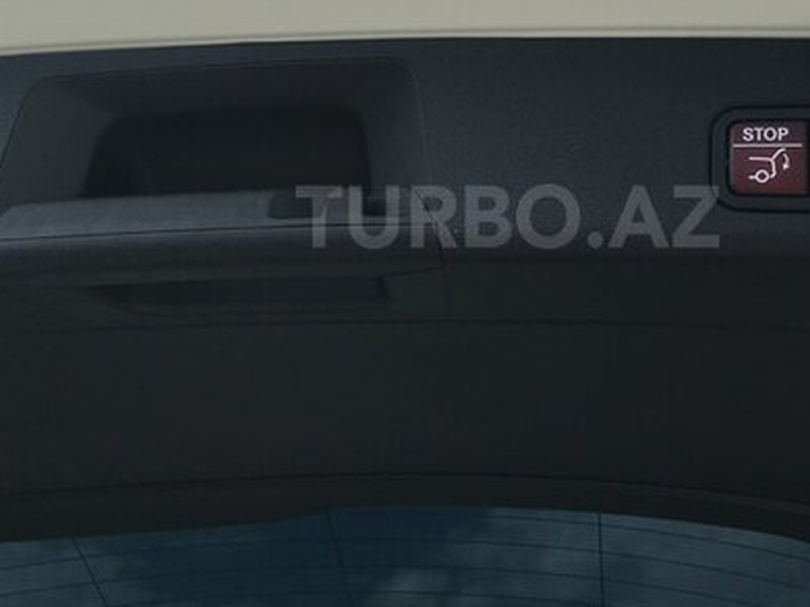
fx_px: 1146
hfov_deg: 38.7
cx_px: 508
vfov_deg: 29.5
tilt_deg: +30.0
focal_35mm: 49
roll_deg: +1.0
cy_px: 216
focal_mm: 4.15
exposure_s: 1/1012
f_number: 2.2
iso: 25
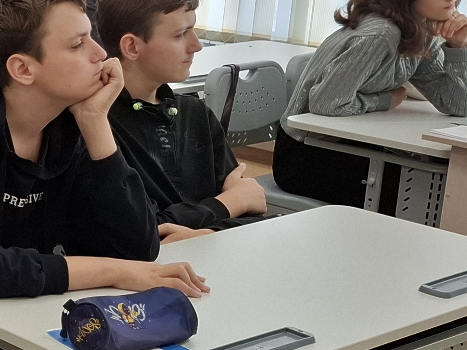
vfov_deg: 16.6
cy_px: 120
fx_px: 1201
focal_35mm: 89
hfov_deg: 18.1
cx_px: -341
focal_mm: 5.54
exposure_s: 1/100
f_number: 1.8
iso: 50
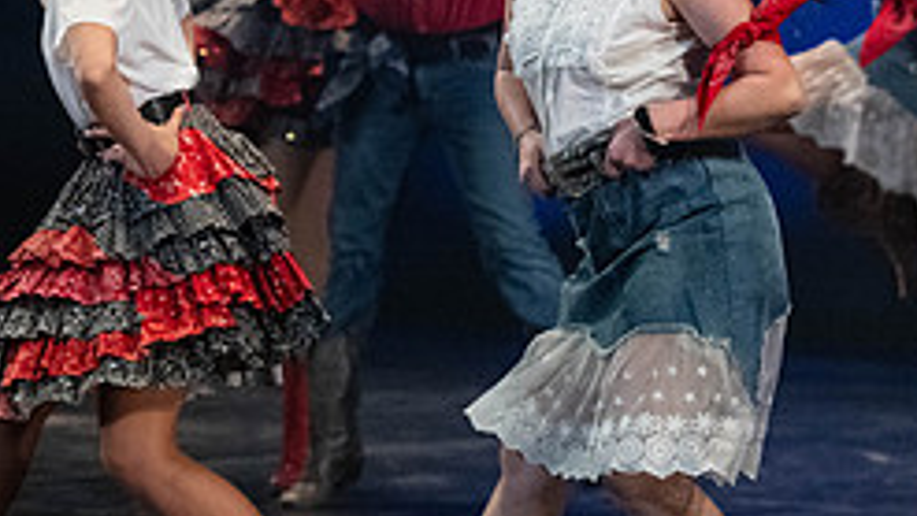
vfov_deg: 3.5
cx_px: 1142
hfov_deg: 6.2
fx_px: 8414
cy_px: 331
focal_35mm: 346
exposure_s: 1/800
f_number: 2.8
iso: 5000
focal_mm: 122
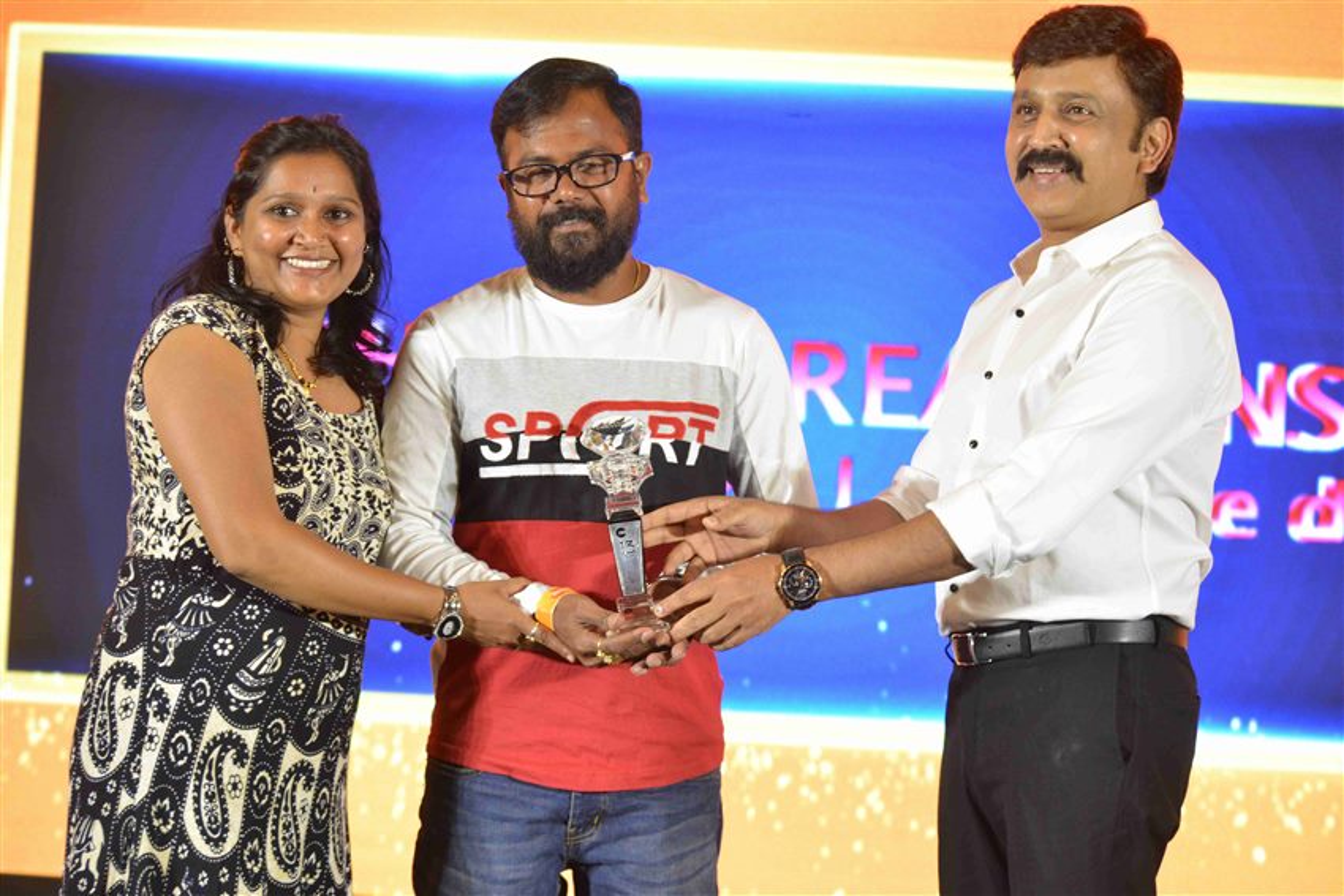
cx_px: 672
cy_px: 448
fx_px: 3808
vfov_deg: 13.4
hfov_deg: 20.0
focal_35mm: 102
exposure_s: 1/60
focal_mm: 102
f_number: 6.3
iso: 1600
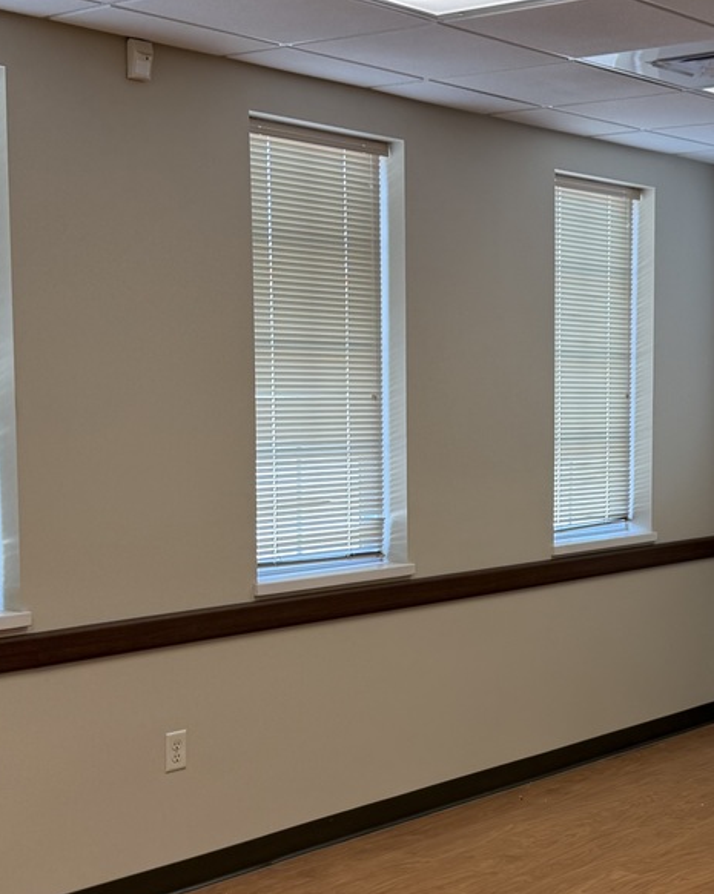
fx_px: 1533
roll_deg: +0.7
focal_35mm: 58
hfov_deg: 25.5
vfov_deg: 32.4
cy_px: 533
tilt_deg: -2.6
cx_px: 616
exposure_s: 1/140
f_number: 1.78
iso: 125
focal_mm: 6.76
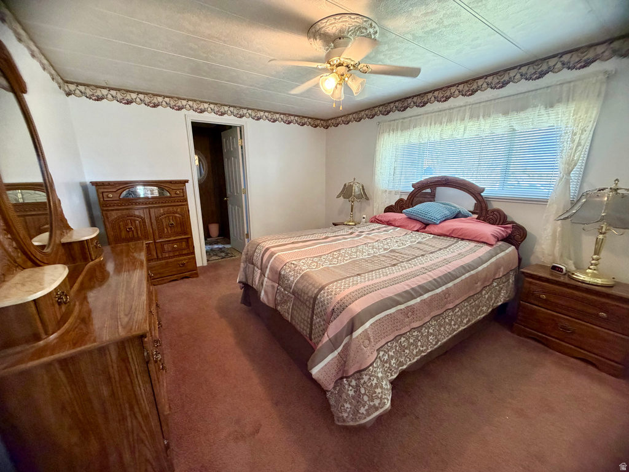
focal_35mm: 14
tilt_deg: -13.2
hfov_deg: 102.1
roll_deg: +0.1
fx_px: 254
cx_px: 314
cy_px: 236
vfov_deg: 85.7
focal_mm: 2.22
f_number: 2.2
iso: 320
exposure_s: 1/60
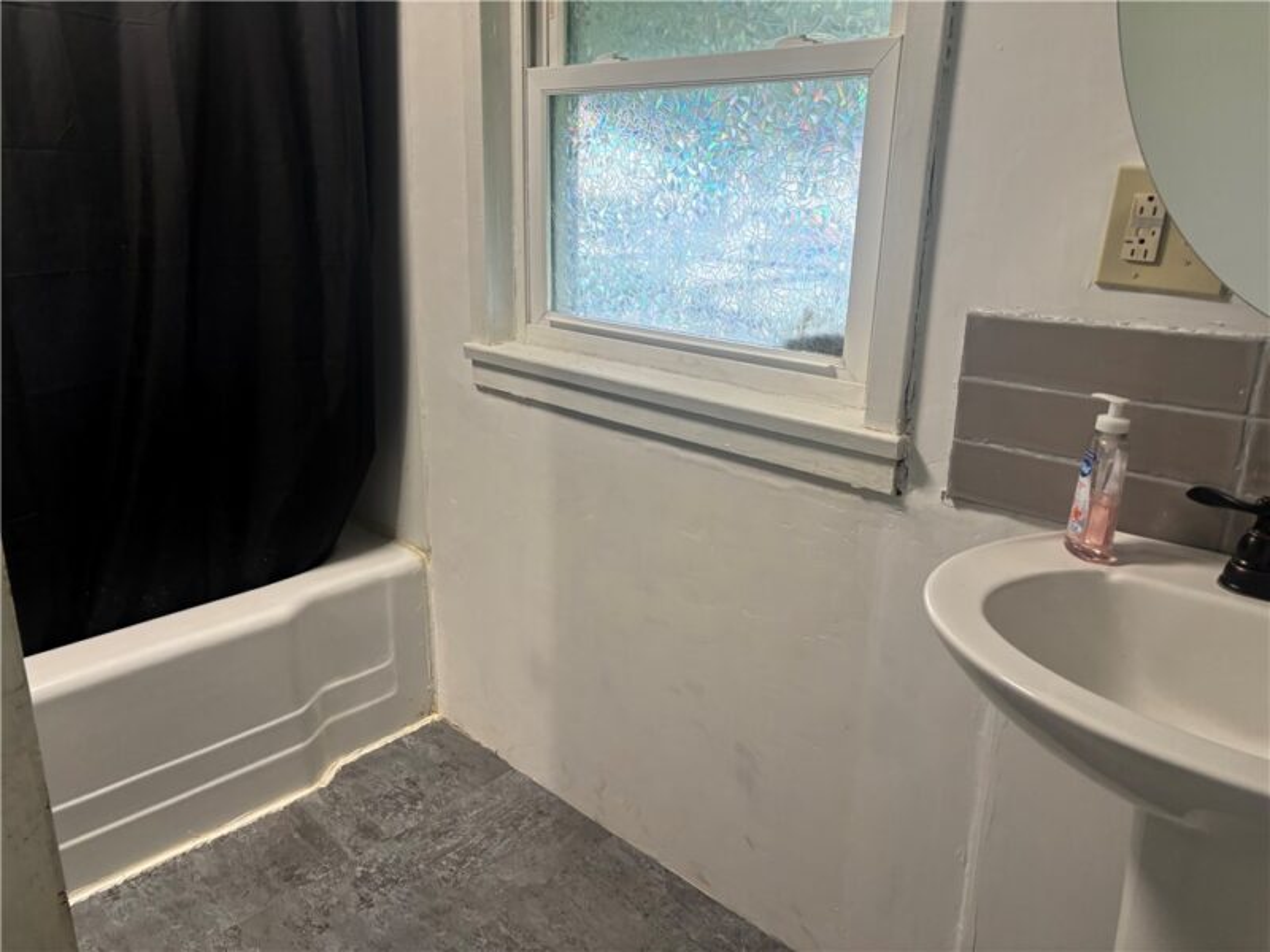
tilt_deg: -16.6
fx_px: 954
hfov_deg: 67.3
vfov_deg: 53.1
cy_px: 476
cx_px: 635
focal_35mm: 26
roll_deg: -1.7
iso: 125
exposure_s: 1/60
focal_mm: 5.96
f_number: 1.6
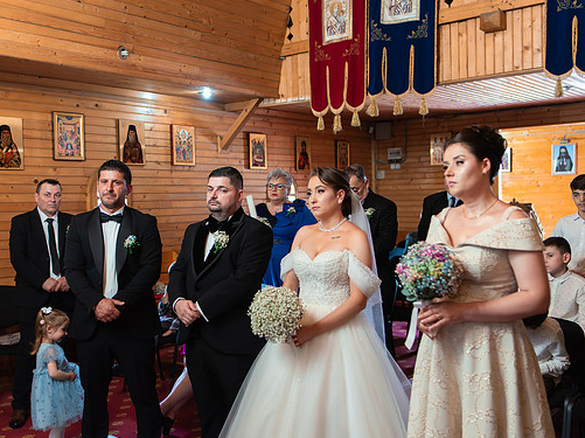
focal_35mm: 39
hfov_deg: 47.8
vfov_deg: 36.8
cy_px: 223
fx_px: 659
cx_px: 262
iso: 1600
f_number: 2.5
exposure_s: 1/200
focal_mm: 35
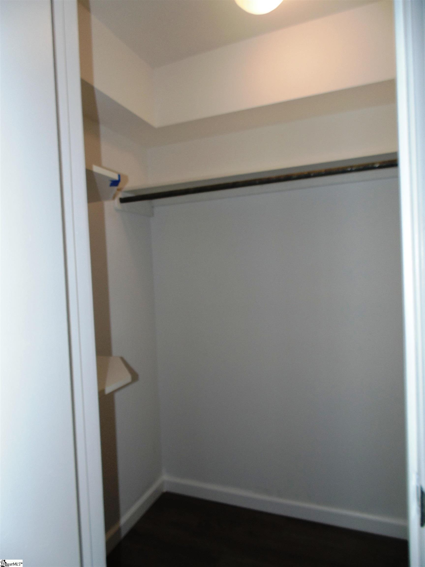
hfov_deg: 61.1
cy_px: 284
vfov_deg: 76.4
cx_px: 212
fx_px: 360
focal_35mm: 22
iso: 80
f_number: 3.1
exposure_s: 1/30
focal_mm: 4
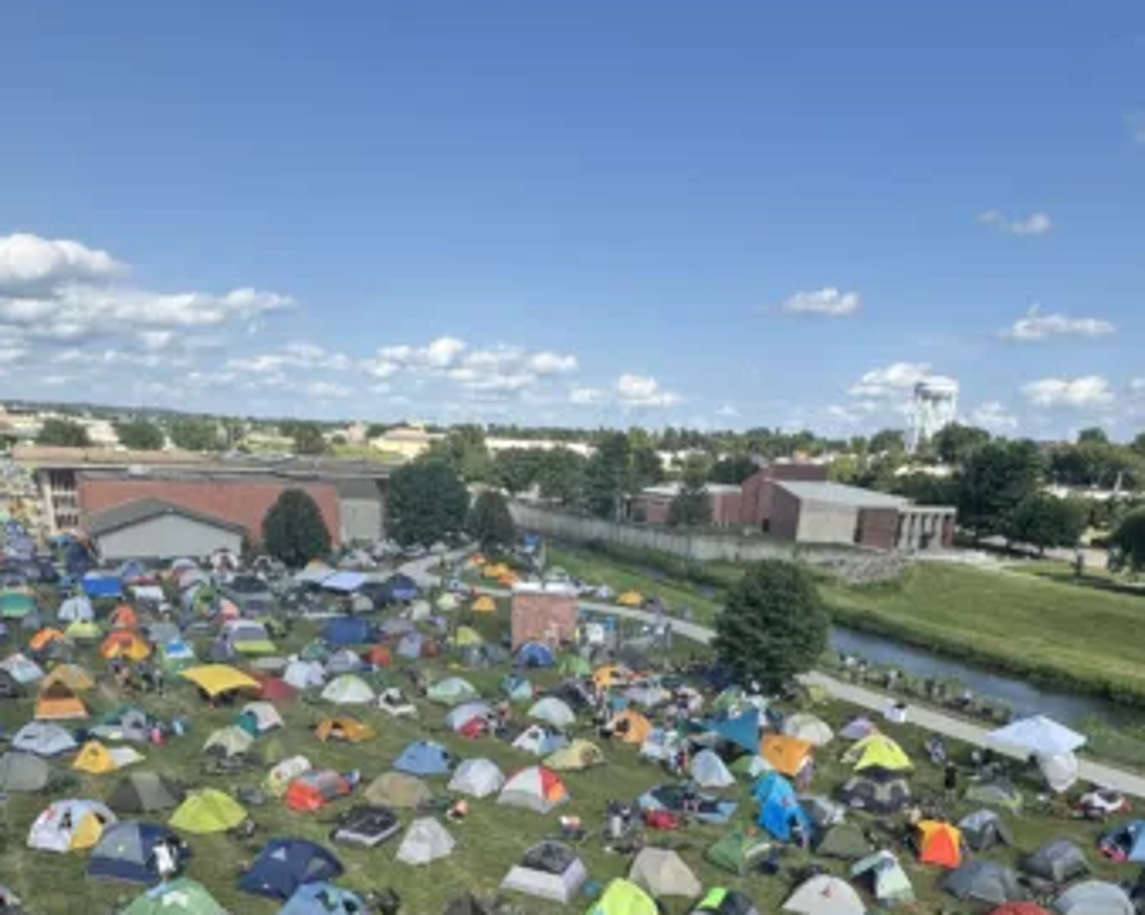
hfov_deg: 64.1
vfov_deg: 49.0
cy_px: 773
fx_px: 914
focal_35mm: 27
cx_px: 571
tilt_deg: -21.5
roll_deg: -3.2
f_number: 2.2
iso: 50
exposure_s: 1/944
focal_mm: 2.22
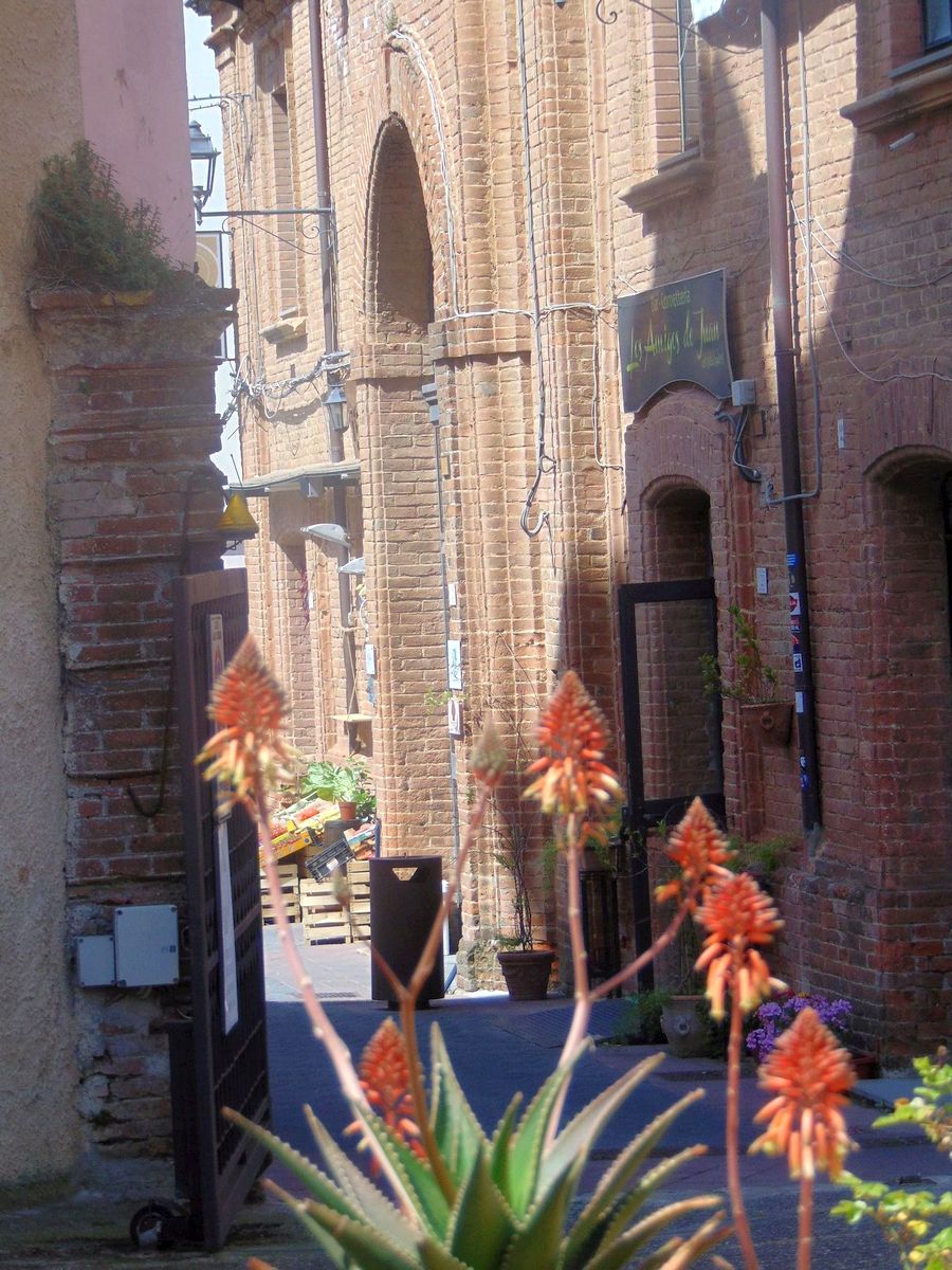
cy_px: 635
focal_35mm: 133
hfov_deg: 11.1
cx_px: 476
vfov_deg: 14.8
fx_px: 4877
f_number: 10.3
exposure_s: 1/250
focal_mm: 23.9
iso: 80
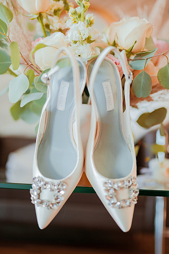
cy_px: 127
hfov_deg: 37.8
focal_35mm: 35
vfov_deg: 54.5
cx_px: 84
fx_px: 247
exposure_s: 1/100
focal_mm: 35
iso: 640
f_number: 1.4
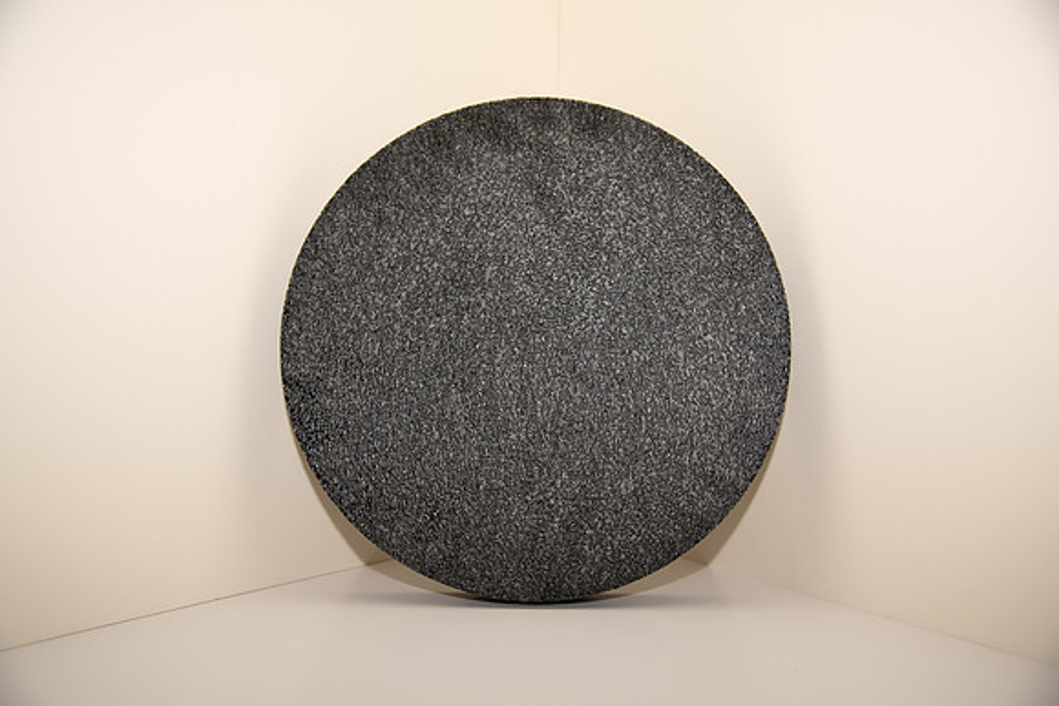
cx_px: 530
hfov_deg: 55.8
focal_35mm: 34
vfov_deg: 38.9
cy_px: 353
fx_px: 1000
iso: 100
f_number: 4
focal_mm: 34
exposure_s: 1/60
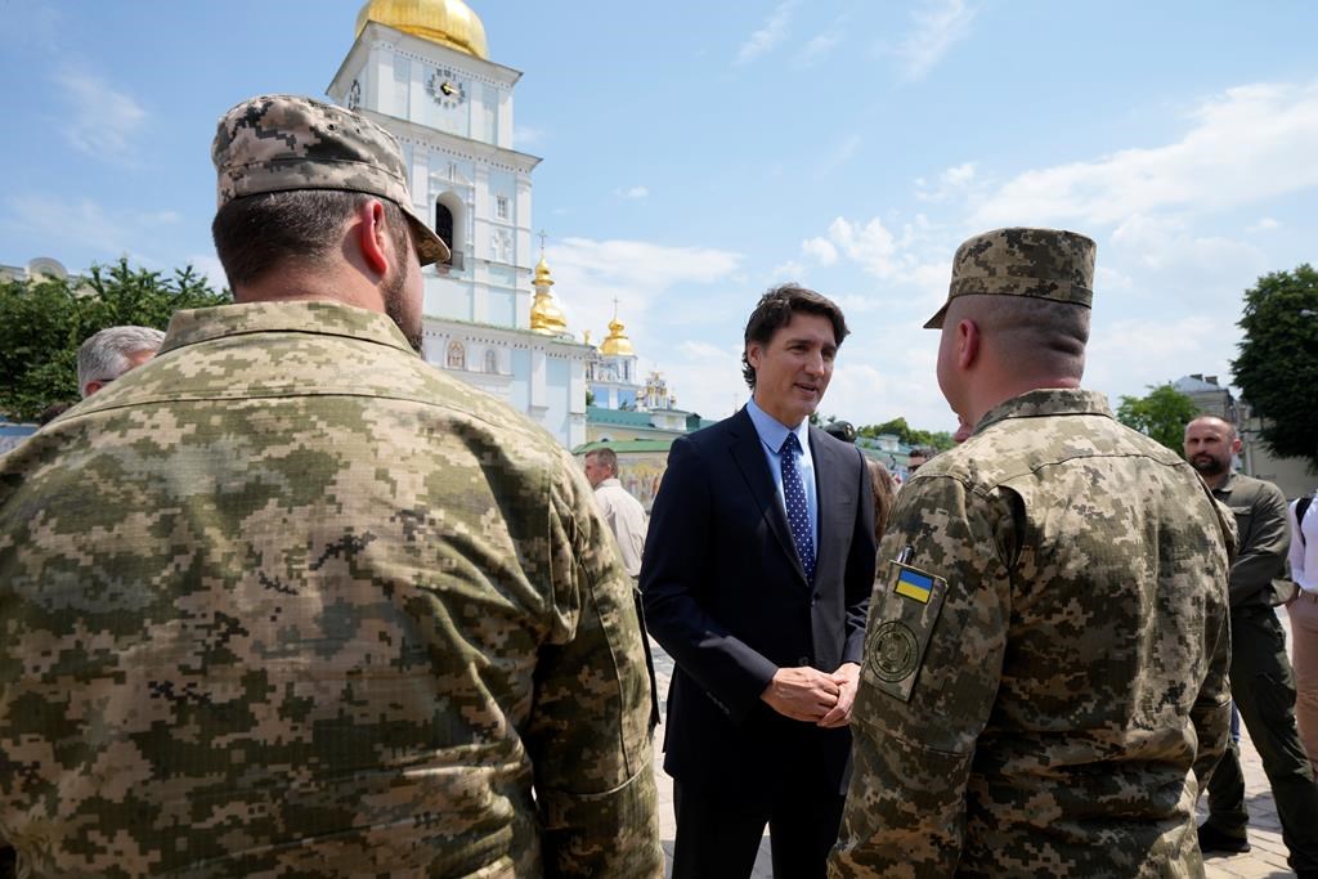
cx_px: 659
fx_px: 806
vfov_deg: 57.2
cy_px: 440
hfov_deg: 78.6
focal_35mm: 22
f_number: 7.1
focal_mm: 22
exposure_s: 1/320
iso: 100
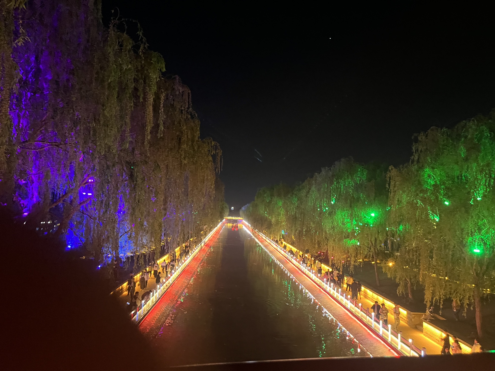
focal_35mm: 26
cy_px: 186
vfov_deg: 53.1
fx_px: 372
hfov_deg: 67.3
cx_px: 248
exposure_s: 1/30
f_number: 1.6
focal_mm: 5.1
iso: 800
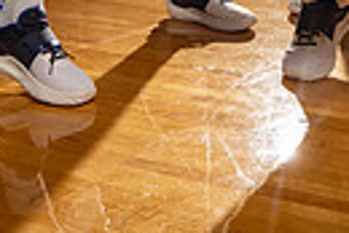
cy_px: -316
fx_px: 806
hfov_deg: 24.4
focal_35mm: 83
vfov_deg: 12.9
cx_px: 174
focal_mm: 24
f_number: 7.1
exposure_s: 1/200
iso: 320
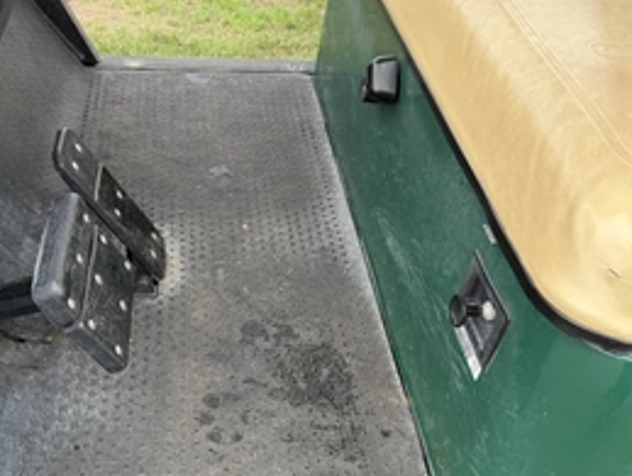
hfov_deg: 49.8
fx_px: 676
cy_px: 283
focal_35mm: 37
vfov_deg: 38.6
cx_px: 259
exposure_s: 1/494
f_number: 1.78
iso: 80
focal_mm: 6.76
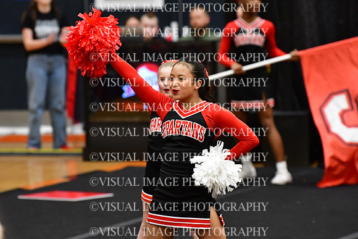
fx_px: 2984
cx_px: 179
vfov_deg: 4.6
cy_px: 120
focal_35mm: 300
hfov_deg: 6.9
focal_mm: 200
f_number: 3.5
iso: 5000
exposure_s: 1/500
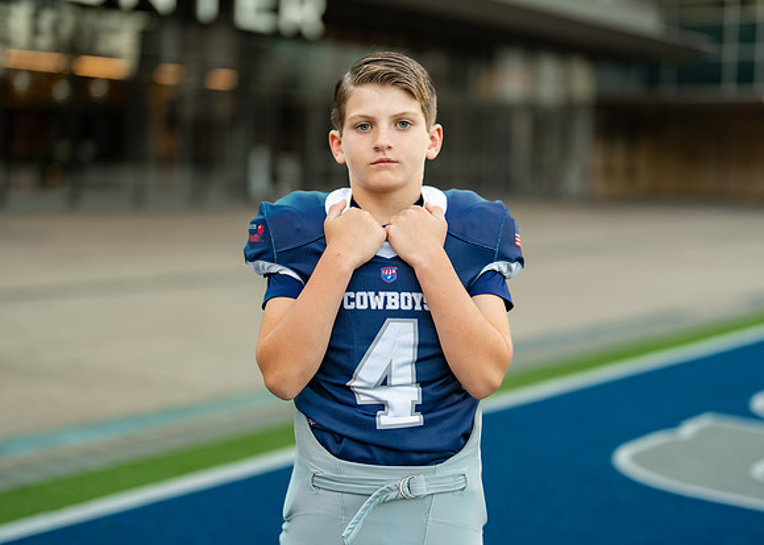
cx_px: 390
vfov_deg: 24.5
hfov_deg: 33.8
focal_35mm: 58
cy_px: 249
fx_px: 1256
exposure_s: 1/400
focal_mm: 50
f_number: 1.2
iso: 100
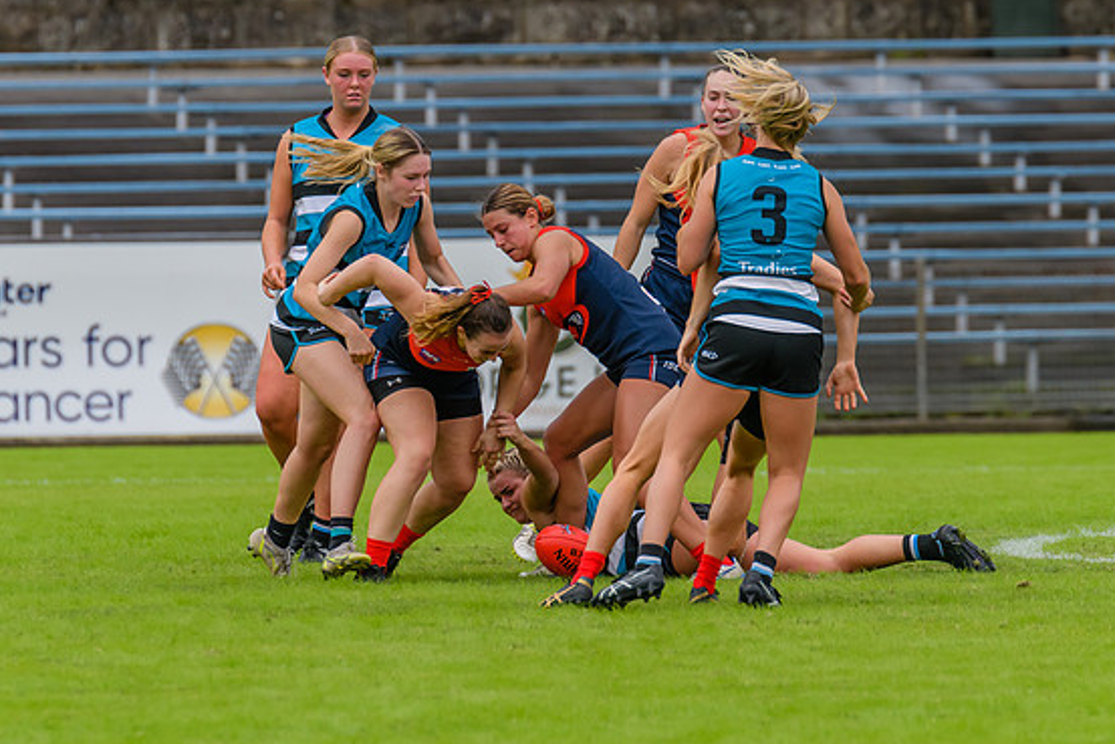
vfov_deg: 1.9
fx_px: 22181
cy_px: 345
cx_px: 508
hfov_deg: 2.9
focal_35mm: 716
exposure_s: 1/1600
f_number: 7.1
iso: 800
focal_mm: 420
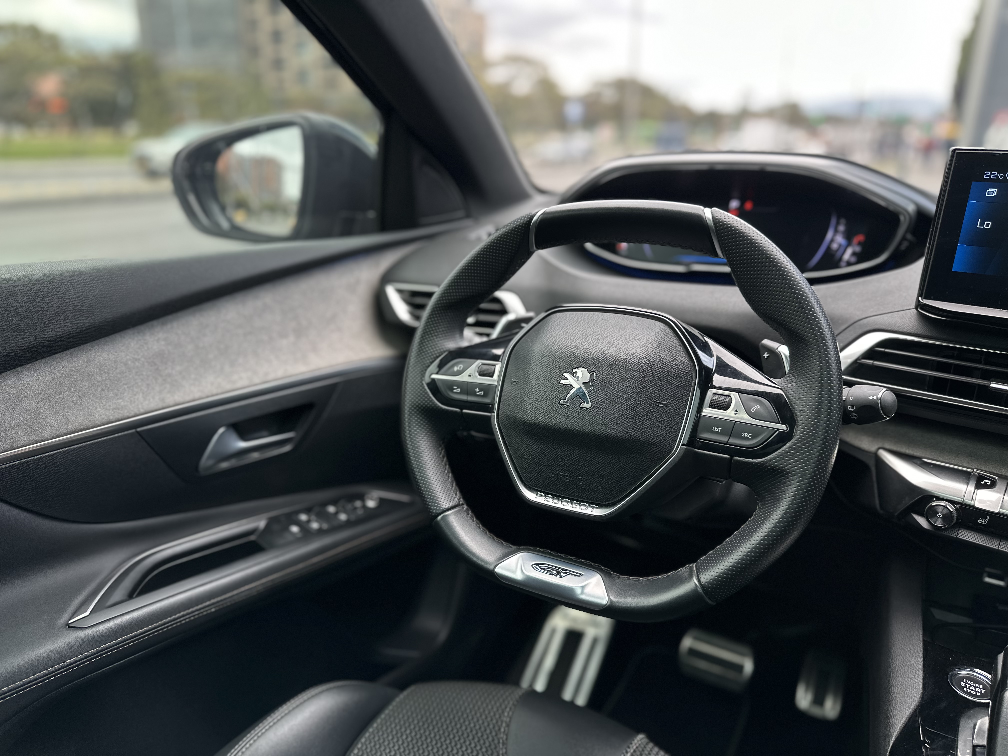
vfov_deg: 56.8
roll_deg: -0.8
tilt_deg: -18.5
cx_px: 504
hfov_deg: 71.6
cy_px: 378
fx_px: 699
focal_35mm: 24
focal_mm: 6.86
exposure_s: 1/134
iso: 64
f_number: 1.78
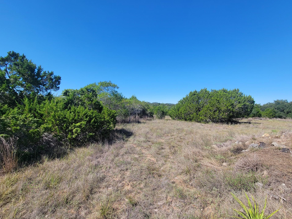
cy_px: 108
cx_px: 151
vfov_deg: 85.7
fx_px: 118
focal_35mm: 14
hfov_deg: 102.0
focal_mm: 2.2
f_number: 2.2
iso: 50
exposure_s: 1/1192
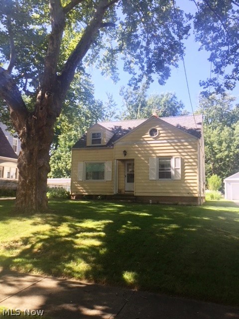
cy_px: 160
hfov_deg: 48.2
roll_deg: -1.9
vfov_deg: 61.7
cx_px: 120
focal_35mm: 29
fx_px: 267
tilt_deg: +7.9
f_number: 2.2
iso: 32
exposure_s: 1/573
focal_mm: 4.15
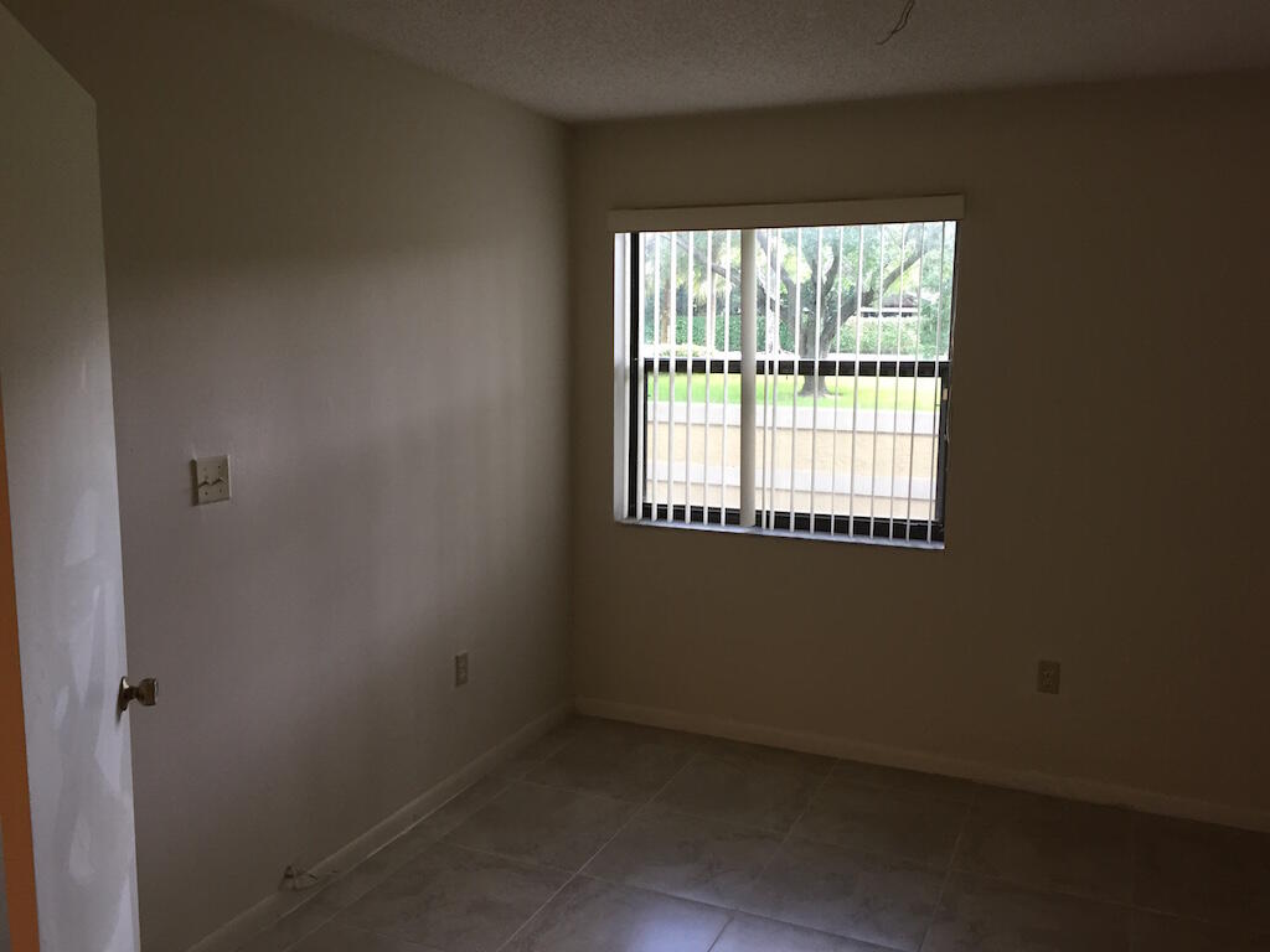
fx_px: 1064
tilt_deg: -6.1
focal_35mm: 29
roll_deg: -1.0
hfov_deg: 61.7
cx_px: 635
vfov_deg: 48.2
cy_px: 476
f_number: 2.2
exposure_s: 1/30
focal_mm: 4.15
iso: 50
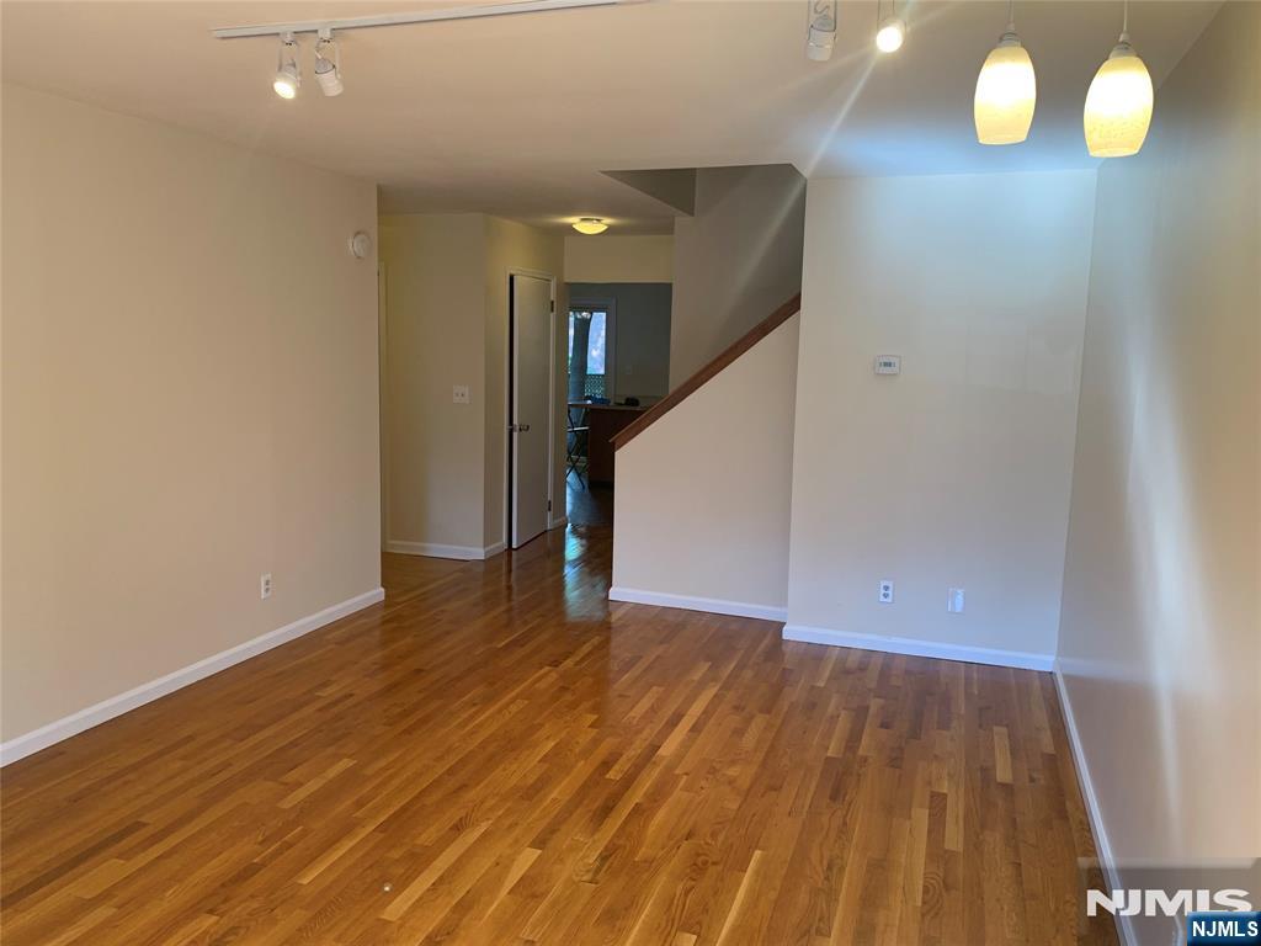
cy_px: 473
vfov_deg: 53.1
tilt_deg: -7.1
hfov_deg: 67.3
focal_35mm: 26
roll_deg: -2.3
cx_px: 630
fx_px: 947
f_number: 1.8
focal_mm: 4.25
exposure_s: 1/121
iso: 100
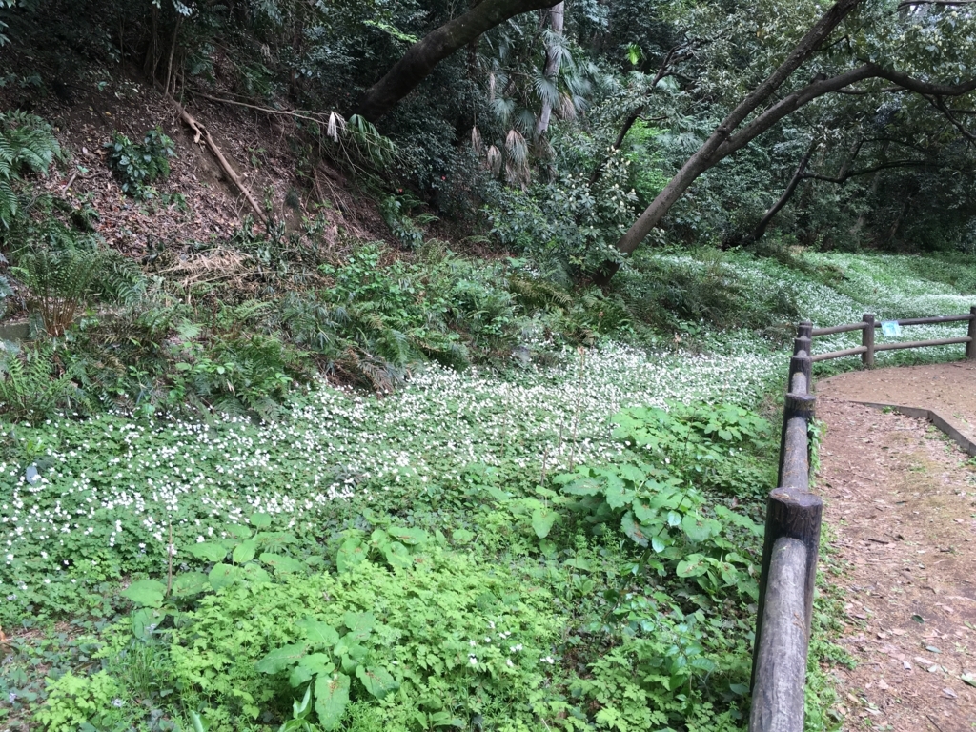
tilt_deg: -8.2
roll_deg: -2.3
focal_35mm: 29
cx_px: 488
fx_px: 818
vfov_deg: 48.2
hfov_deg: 61.7
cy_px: 366
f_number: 2.2
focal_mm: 4.15
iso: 32
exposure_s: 1/120
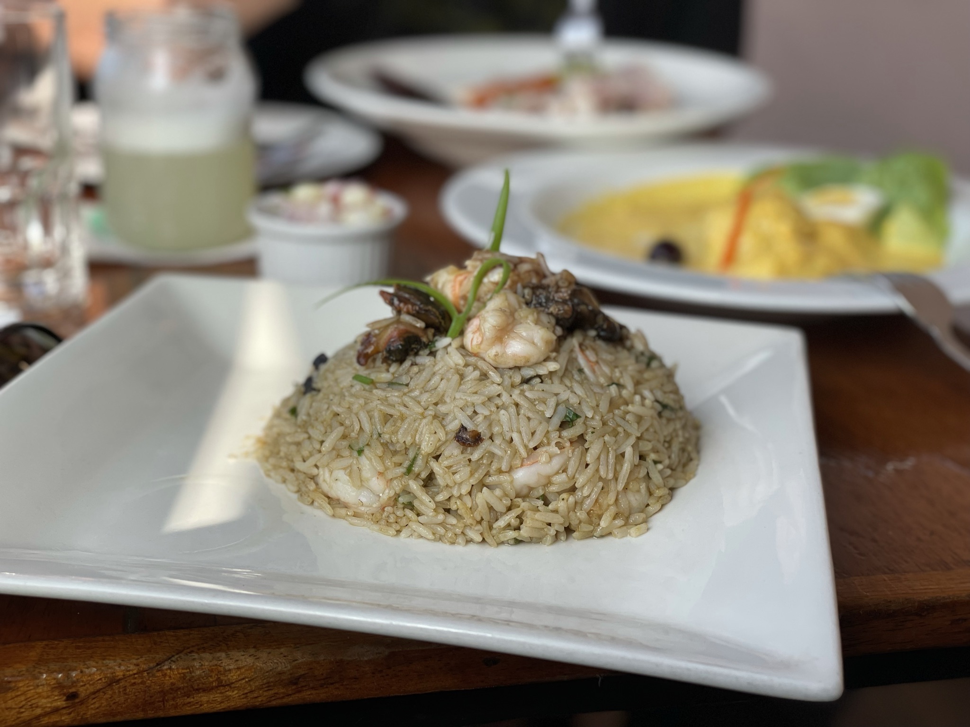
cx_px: 485
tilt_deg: -20.4
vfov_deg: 28.0
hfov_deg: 36.8
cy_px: 364
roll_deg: -0.5
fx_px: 1457
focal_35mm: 52
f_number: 2
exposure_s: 1/461
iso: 25
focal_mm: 6
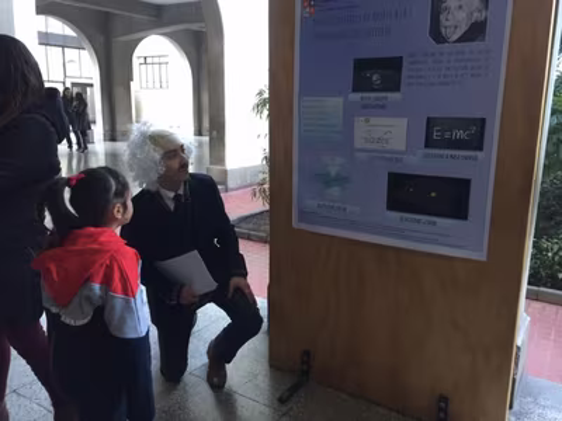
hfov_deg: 61.7
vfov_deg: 48.2
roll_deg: -2.1
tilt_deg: -12.8
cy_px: 210
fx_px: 471
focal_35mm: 29
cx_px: 281
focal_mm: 4.15
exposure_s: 1/10
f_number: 2.2
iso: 125
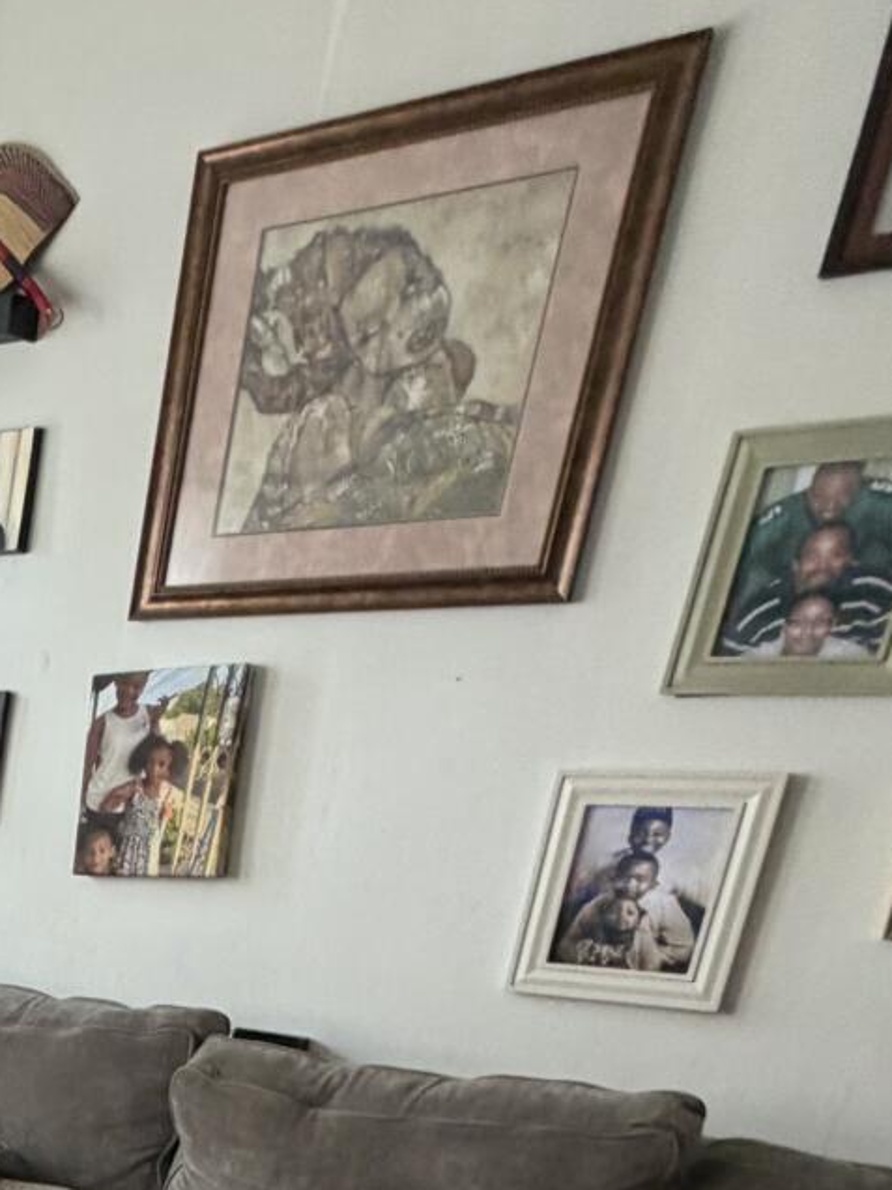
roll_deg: -3.3
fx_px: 1512
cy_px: 1371
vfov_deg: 35.4
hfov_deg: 24.9
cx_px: -460
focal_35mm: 44
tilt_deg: -21.5
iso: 250
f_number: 2.2
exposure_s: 1/121
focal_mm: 2.22
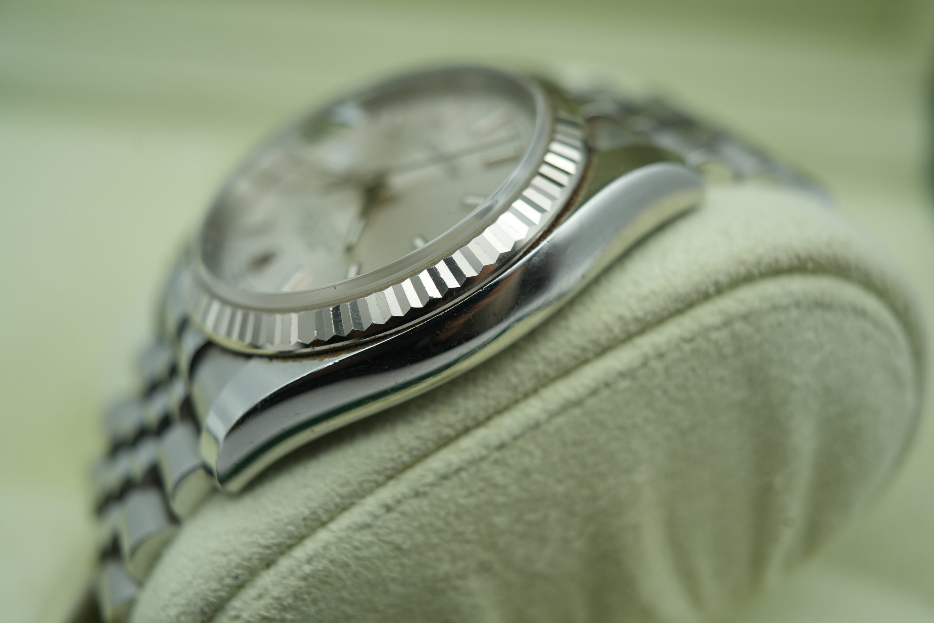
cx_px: 467
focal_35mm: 35
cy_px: 312
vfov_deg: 37.9
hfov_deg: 54.4
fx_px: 908
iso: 400
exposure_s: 1/250
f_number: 5
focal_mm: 35
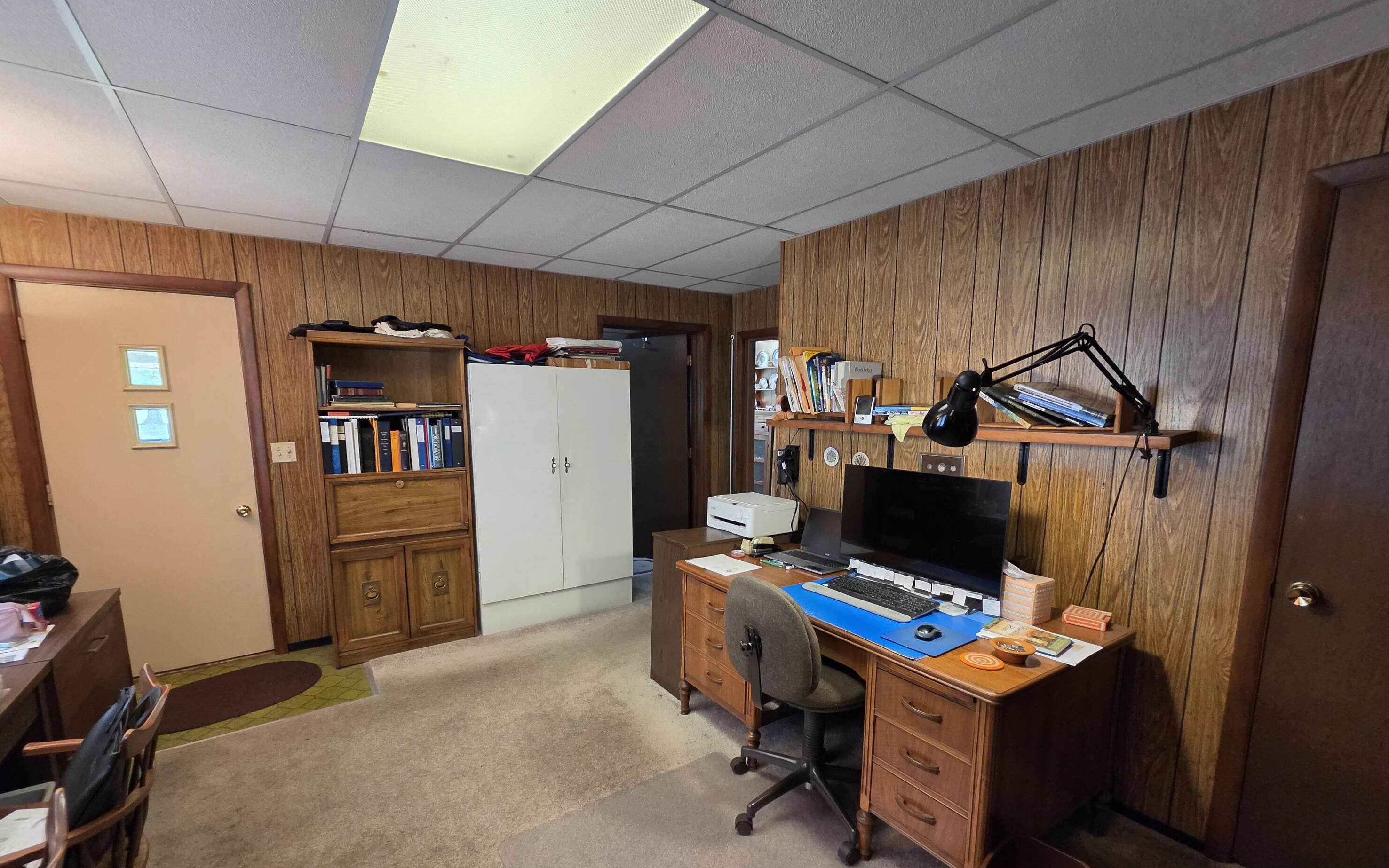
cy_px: 497
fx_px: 530
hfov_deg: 105.3
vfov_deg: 78.2
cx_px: 690
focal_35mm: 14
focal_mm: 2.2
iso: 250
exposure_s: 1/60
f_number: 2.2
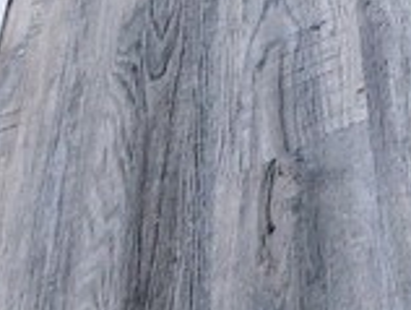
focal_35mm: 84
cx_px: 991
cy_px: -557
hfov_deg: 14.6
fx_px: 999
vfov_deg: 11.8
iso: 100
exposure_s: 1/60
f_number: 2.2
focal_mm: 2.2
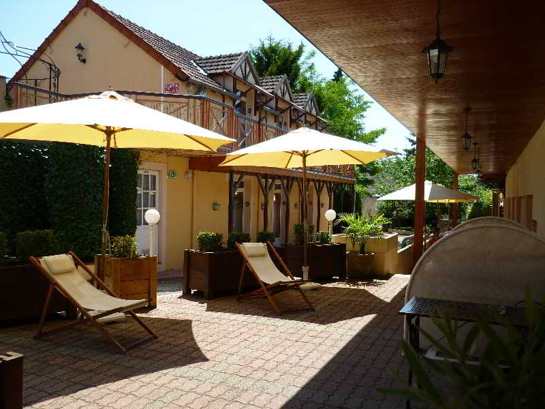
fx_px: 488
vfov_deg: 45.4
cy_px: 204
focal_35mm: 31
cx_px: 272
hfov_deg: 58.4
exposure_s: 1/800
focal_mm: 5.5
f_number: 2.8
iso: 80
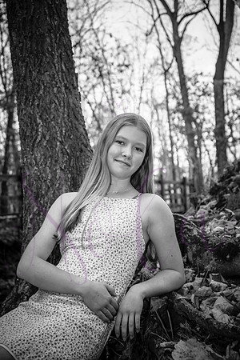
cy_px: 180
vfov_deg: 32.4
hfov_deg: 21.9
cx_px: 120
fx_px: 620
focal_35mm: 62
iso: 800
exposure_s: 1/320
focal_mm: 62
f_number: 5.6
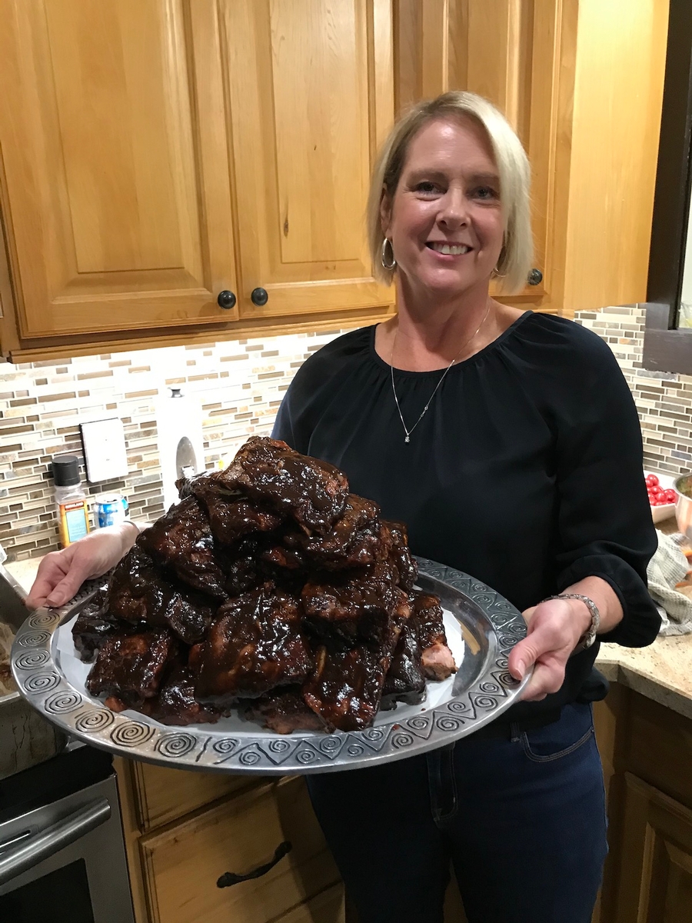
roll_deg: +2.4
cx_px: 346
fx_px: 746
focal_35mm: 28
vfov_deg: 63.4
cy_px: 462
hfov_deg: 49.7
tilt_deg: -16.0
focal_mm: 3.99
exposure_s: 1/15
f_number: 1.8
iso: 64
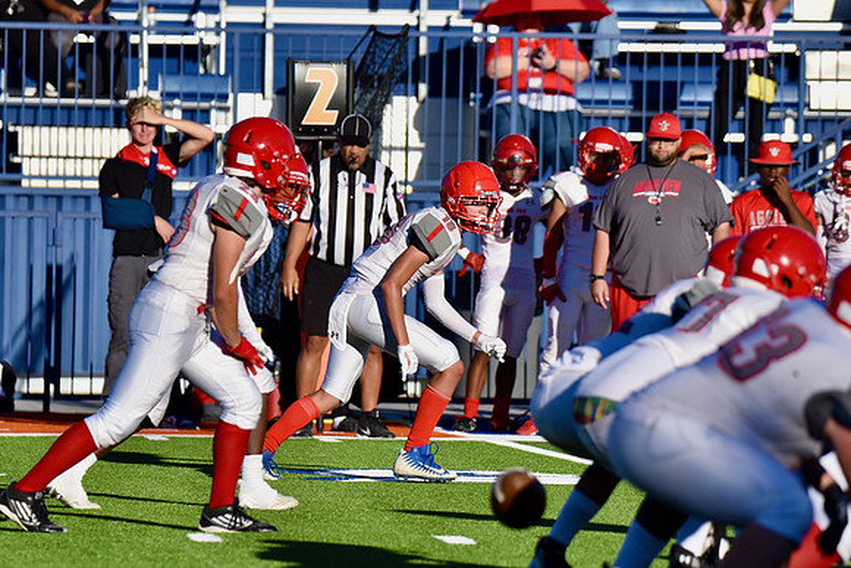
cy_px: 284
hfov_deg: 6.4
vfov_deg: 4.3
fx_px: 7566
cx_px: 426
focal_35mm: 320
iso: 500
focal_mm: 320
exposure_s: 1/4000
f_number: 5.6
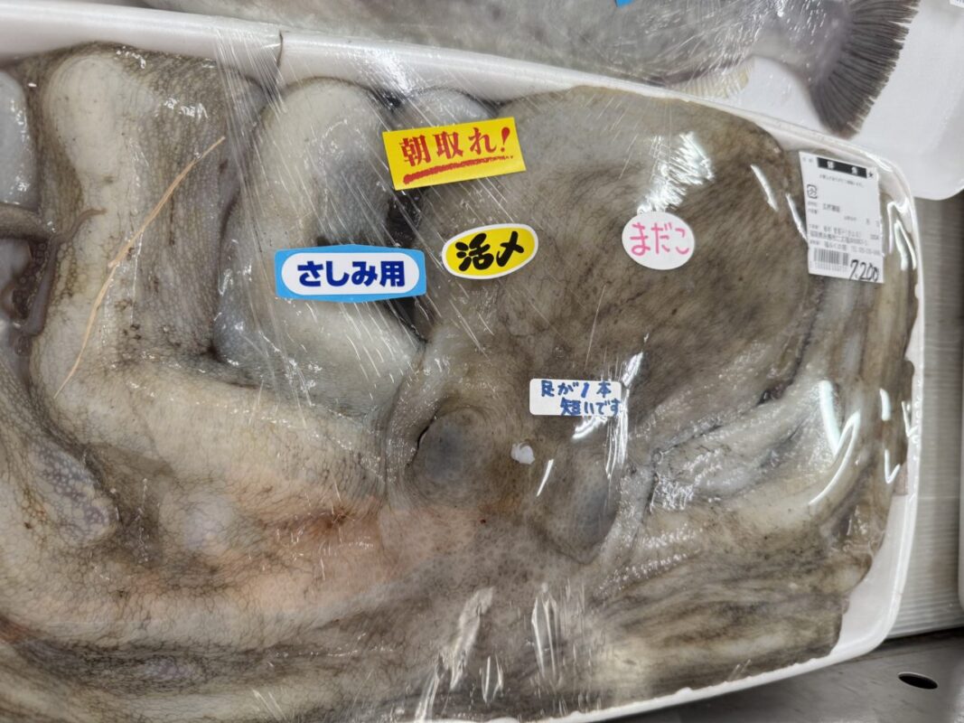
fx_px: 668
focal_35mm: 24
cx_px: 482
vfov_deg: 56.8
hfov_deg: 71.6
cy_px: 362
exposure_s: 1/120
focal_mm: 6.76
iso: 160
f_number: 1.78
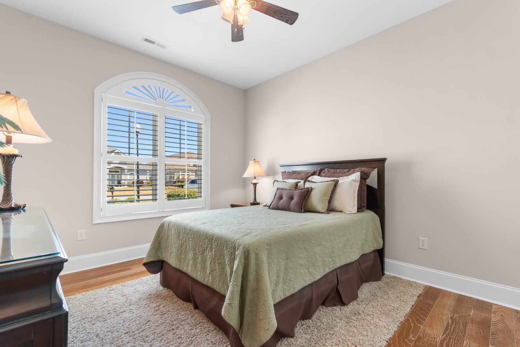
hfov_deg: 100.4
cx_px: 260
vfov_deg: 77.3
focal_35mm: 15
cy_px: 174
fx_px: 217
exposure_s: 1/8
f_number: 4.5
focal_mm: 10
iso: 100
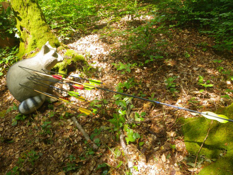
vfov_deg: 49.7
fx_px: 188
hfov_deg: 63.4
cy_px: 88
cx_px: 116
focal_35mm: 28
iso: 64
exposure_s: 1/50
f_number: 4.2
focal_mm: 5
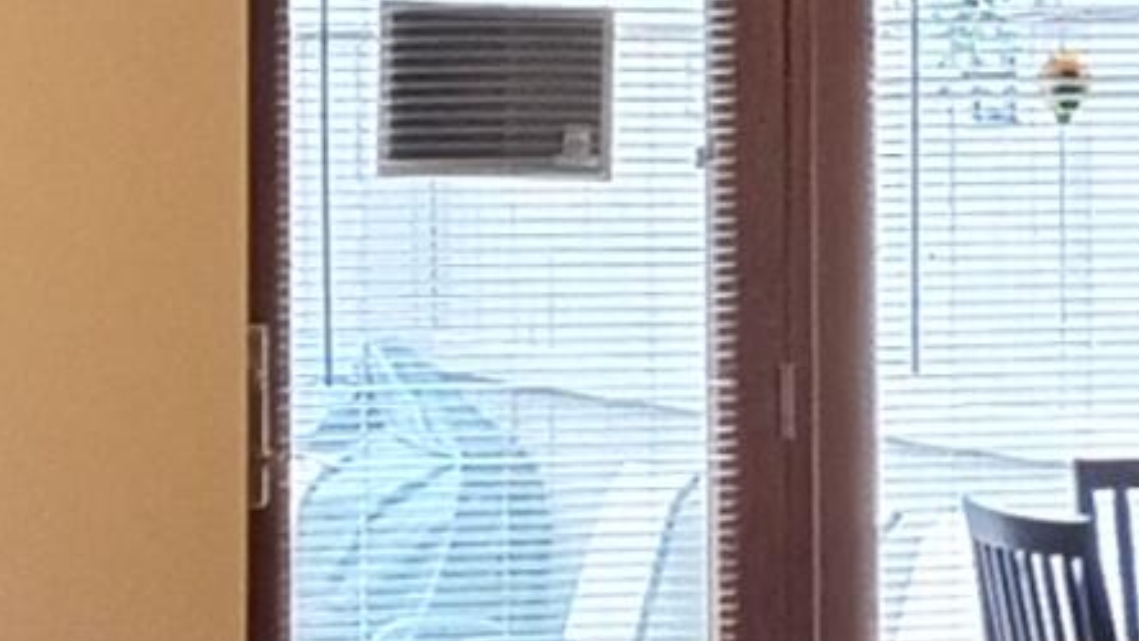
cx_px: 593
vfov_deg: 5.9
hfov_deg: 10.5
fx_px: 6223
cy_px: 74
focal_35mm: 206
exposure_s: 1/30
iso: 1944
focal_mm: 3.42
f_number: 2.2
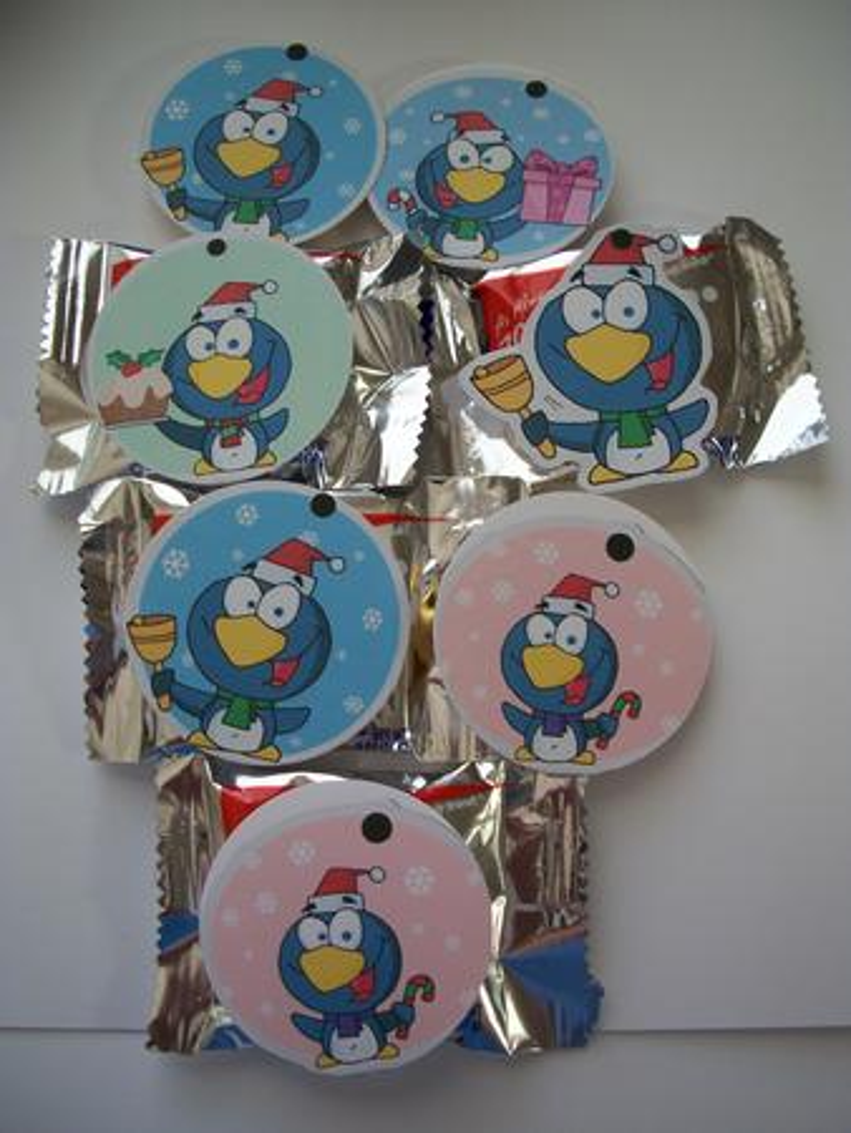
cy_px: 566
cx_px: 426
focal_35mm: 35
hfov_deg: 40.7
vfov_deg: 52.6
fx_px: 1146
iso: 80
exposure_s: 1/80
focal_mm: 6.3
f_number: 3.1
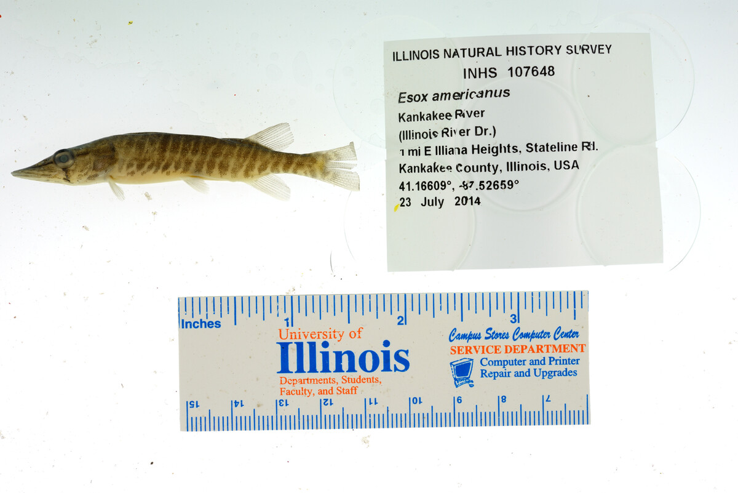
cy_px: 246
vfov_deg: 22.6
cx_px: 369
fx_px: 1230
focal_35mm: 60
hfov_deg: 33.4
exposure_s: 1/200
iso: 100
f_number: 10
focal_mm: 60
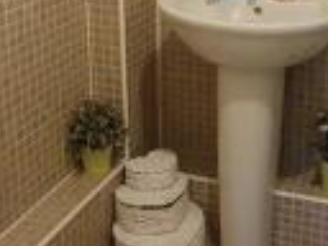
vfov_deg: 23.2
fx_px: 559
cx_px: 252
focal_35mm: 59
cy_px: -29
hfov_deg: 32.0
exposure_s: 1/33
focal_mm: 1.8
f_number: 2.2
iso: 500
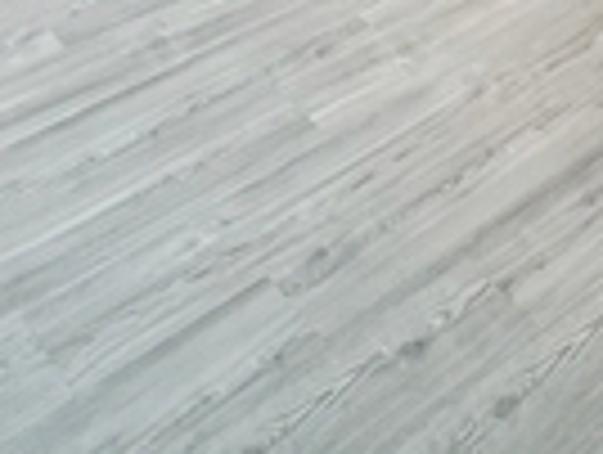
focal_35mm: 62
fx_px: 1082
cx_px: 495
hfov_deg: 30.3
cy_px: -162
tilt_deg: -28.8
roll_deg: -1.3
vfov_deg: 21.2
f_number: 1.8
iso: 200
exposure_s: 1/120
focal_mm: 1.57
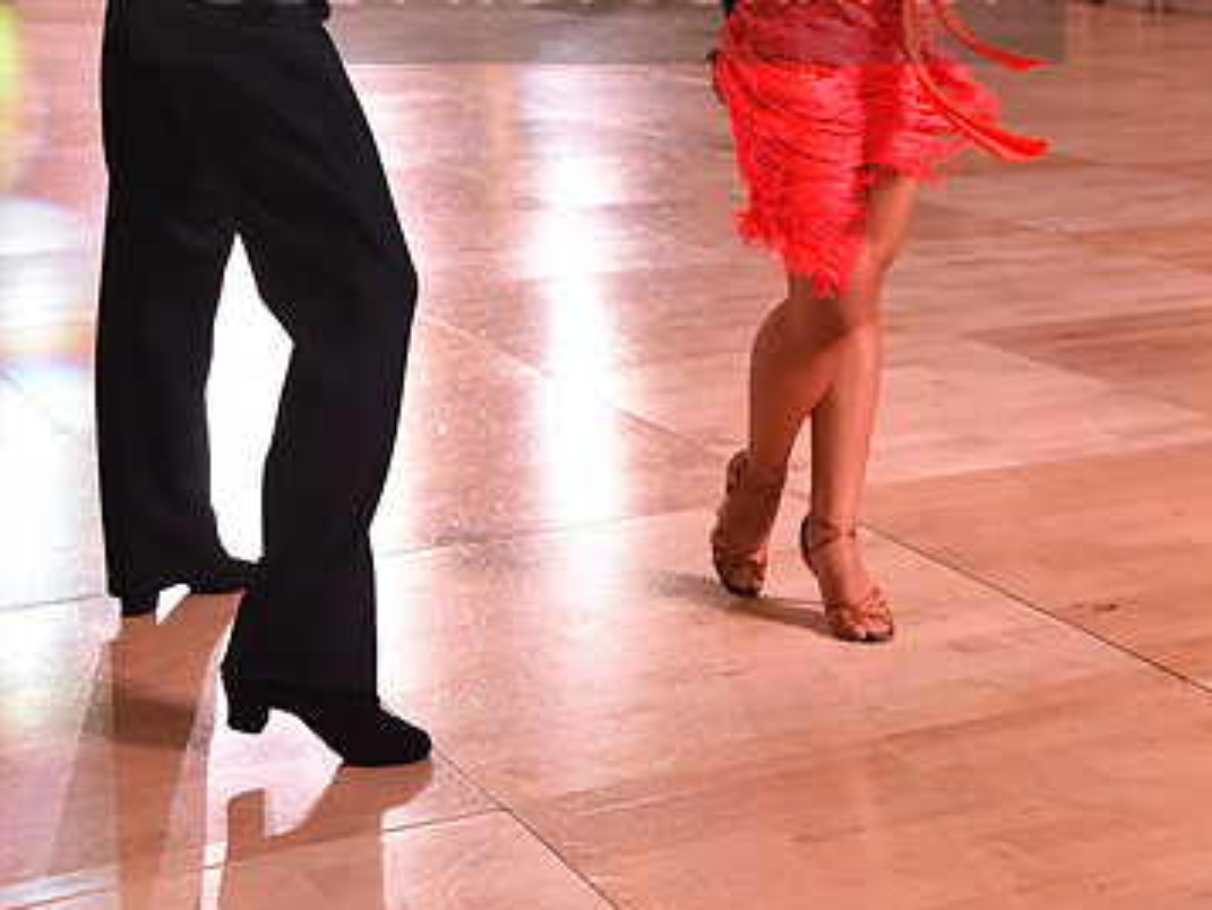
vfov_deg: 19.0
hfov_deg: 26.0
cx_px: 599
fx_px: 2627
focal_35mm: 75
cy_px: -48
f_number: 5
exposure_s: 1/500
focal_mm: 48
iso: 2000
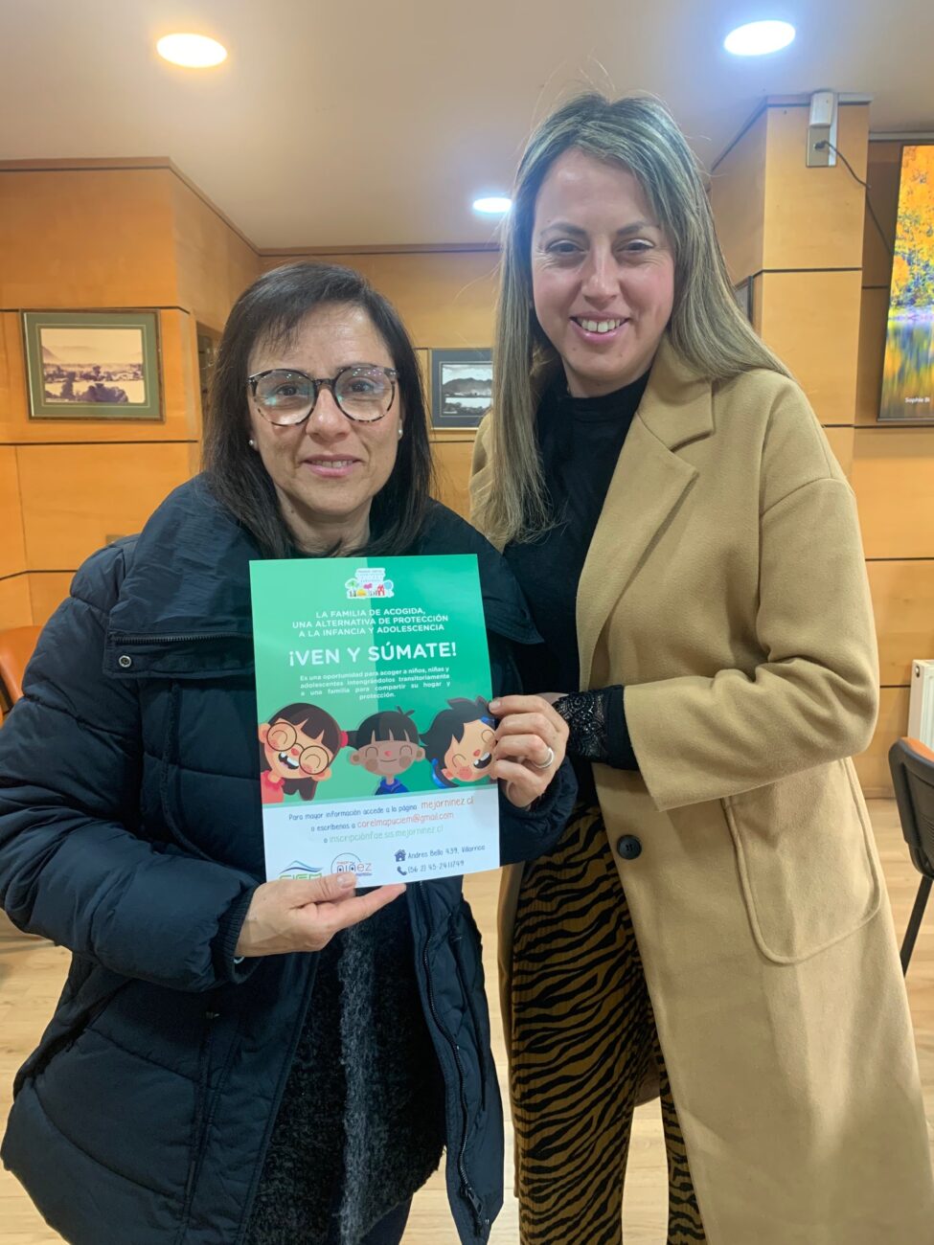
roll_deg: +1.1
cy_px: 622
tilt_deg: -10.5
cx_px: 467
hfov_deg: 53.1
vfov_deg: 67.3
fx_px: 935
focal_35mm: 26
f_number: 1.8
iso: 200
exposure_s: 1/60
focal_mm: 4.25
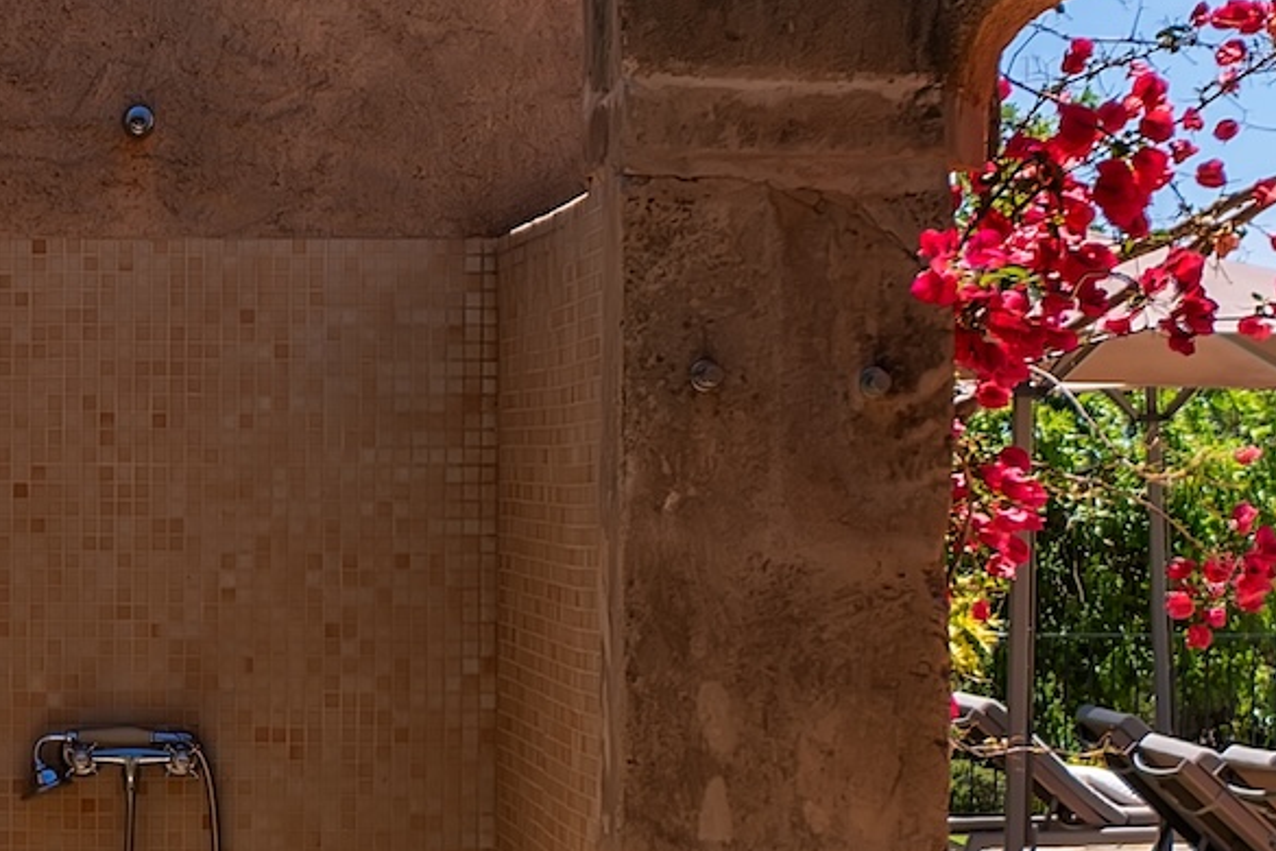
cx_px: -318
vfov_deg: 11.0
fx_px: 4395
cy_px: 582
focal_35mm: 124
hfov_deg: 15.8
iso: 160
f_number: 4
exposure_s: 1/2700
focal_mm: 19.1
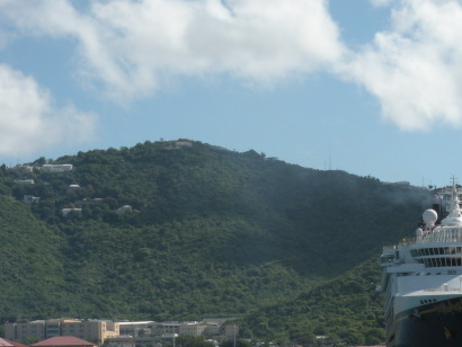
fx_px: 2083
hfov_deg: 12.6
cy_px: 213
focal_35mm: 156
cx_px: 306
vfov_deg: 9.5
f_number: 5
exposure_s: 1/775
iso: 88
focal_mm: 17.4
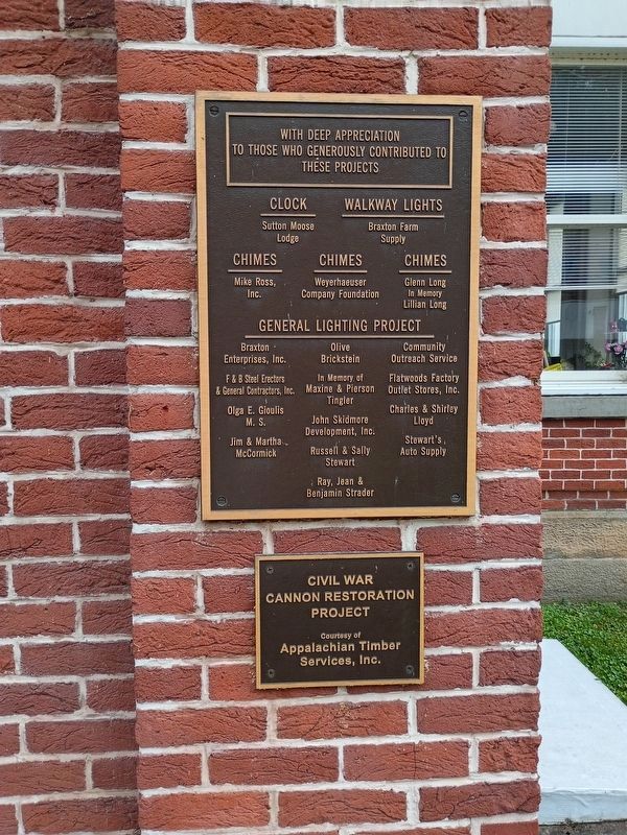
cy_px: 418
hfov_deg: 48.2
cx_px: 314
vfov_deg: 61.7
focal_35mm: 29
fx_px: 700
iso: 100
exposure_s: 1/168
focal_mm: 4.27
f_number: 1.8
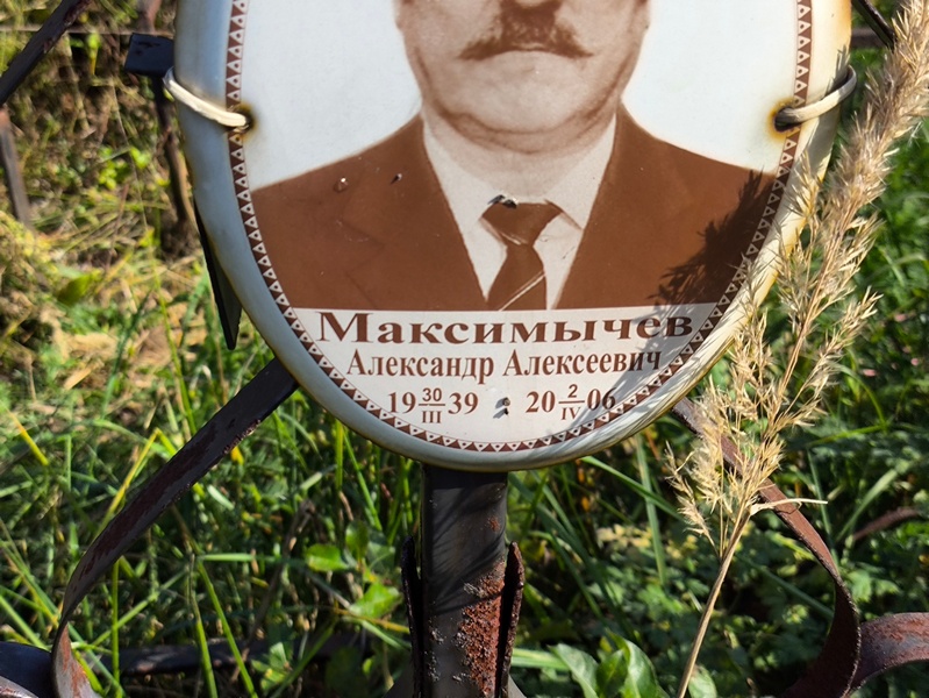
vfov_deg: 29.1
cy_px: 349
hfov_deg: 38.2
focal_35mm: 50
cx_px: 464
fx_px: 1342
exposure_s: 1/1158
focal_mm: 4.71
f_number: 1.7
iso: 50
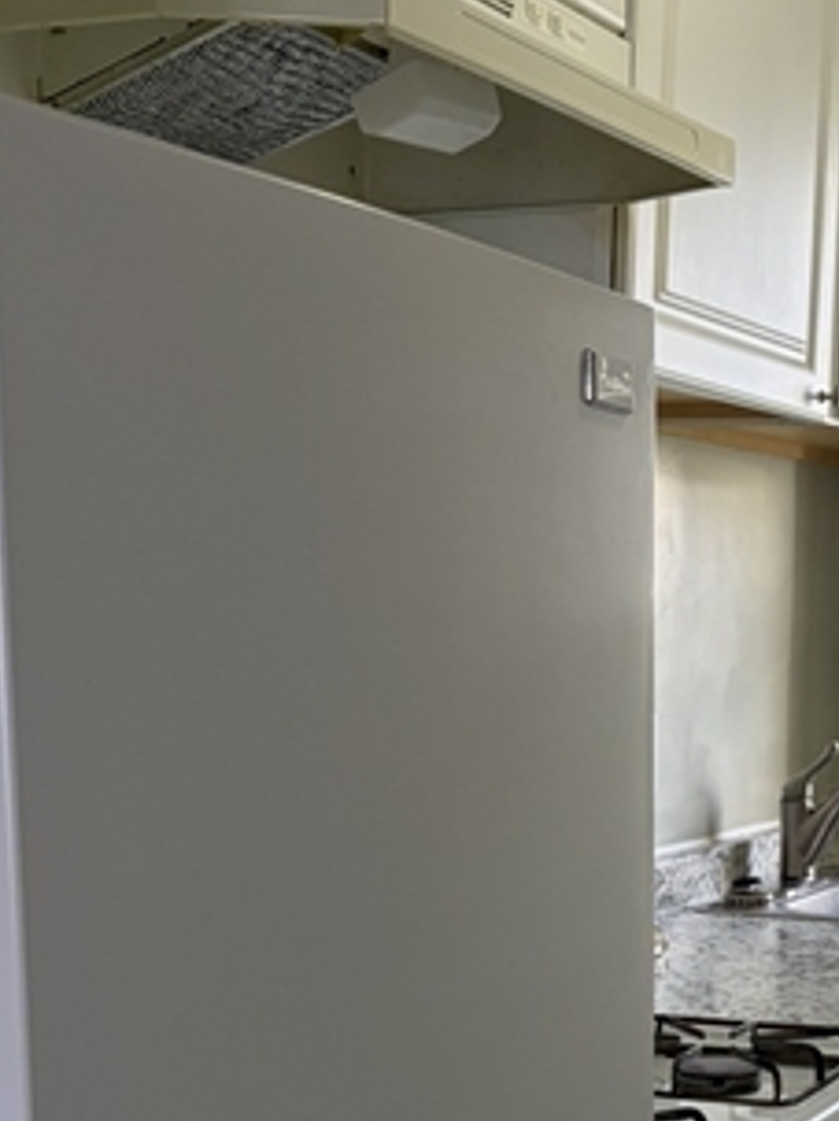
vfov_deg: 28.5
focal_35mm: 66
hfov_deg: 22.0
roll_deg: -1.7
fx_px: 2134
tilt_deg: -9.2
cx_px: 639
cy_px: 962
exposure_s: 1/145
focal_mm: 5.96
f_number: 1.6
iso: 125
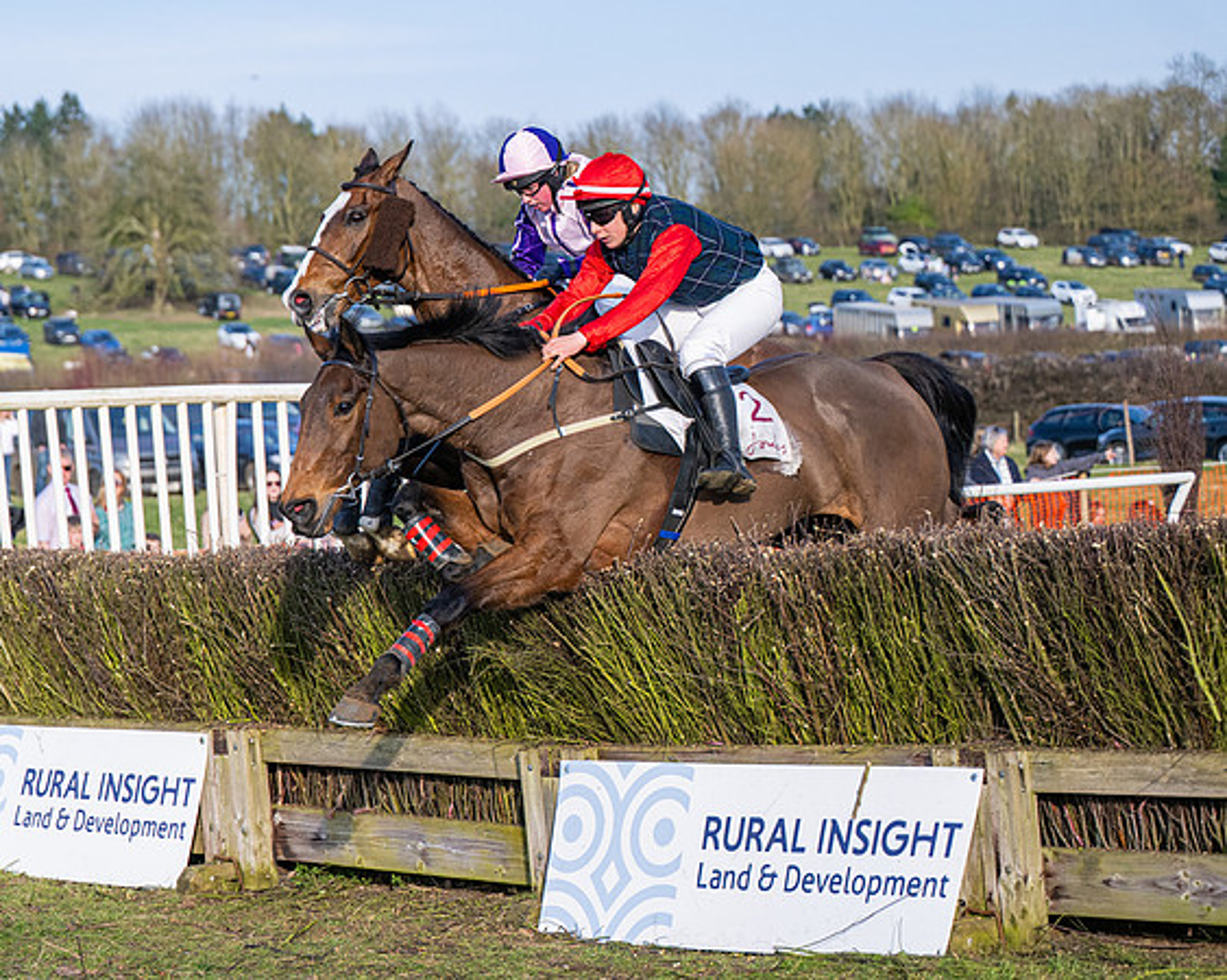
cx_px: 416
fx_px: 3742
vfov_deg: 14.9
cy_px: 416
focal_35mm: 103
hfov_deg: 18.6
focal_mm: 70
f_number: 2.8
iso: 400
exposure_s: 1/5000
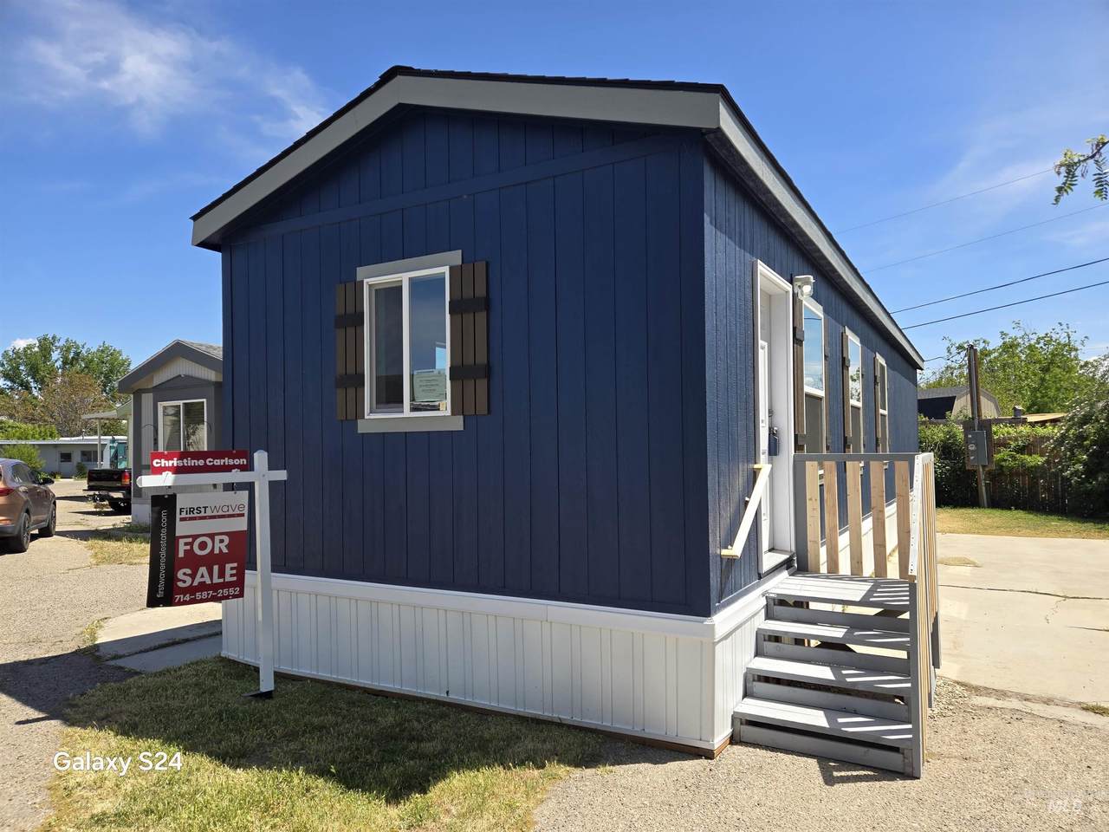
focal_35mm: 23
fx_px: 737
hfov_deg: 73.9
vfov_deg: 58.9
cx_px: 554
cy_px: 416
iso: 25
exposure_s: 1/1369
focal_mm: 5.4
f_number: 1.8
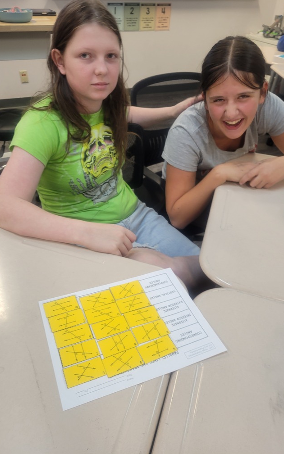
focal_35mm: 28
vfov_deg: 66.5
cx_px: 131
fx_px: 347
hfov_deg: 44.5
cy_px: 224
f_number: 1.8
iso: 100
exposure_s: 1/30
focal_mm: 5.4
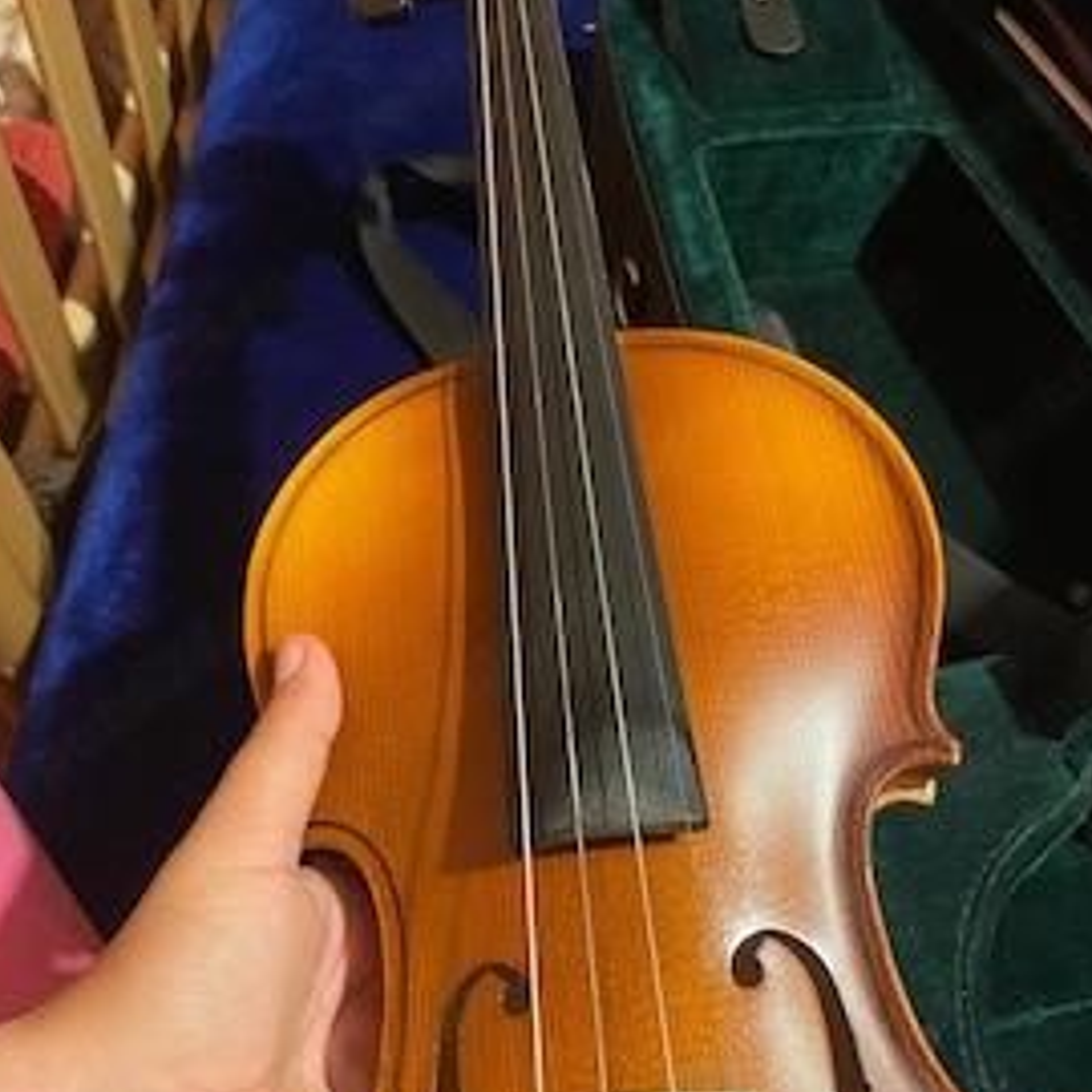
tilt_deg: -67.5
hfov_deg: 48.4
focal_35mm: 34
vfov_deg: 47.6
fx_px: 1213
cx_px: 554
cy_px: 732
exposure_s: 1/33
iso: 640
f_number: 1.6
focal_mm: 4.2
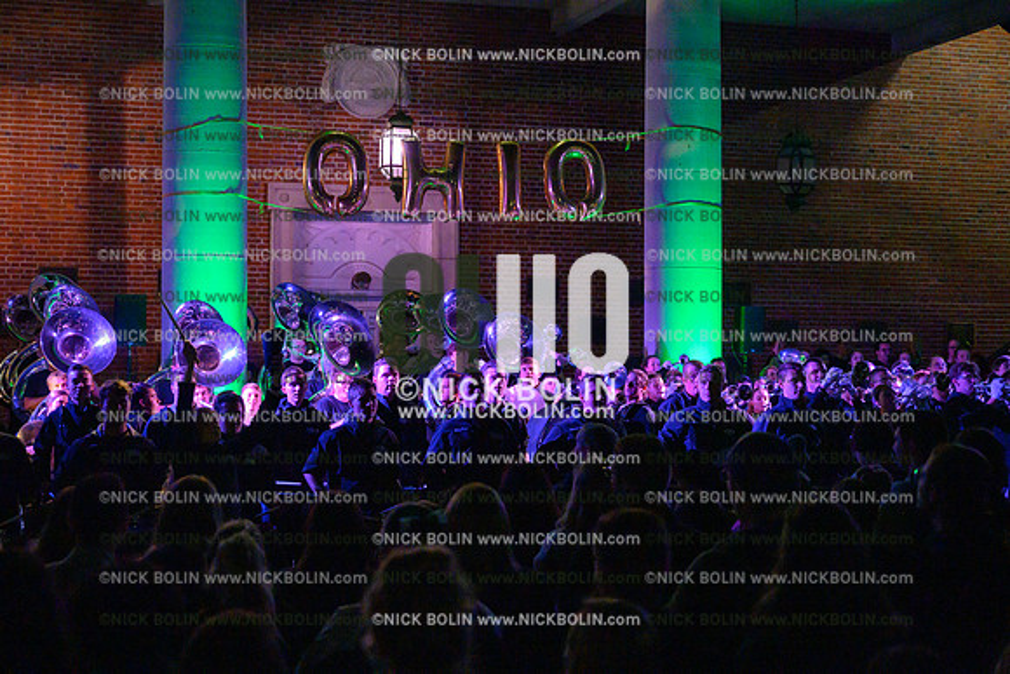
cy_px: 337
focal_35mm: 57
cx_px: 505
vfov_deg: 23.8
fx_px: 1599
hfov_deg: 35.0
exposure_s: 1/500
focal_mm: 57
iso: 12800
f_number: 4
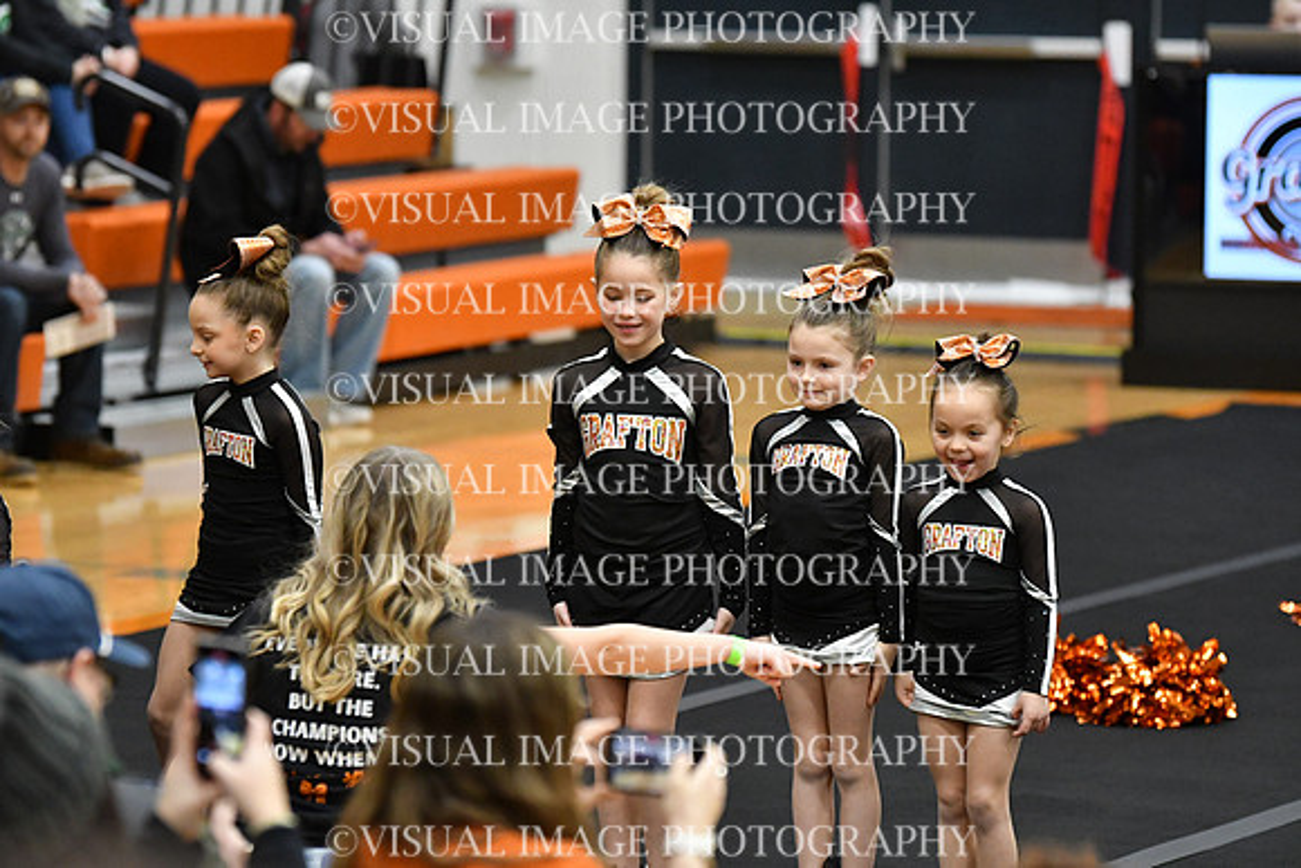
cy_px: 434
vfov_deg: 6.5
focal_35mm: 210
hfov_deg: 9.8
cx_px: 650
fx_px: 7591
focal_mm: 140
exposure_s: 1/800
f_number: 2.8
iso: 5000
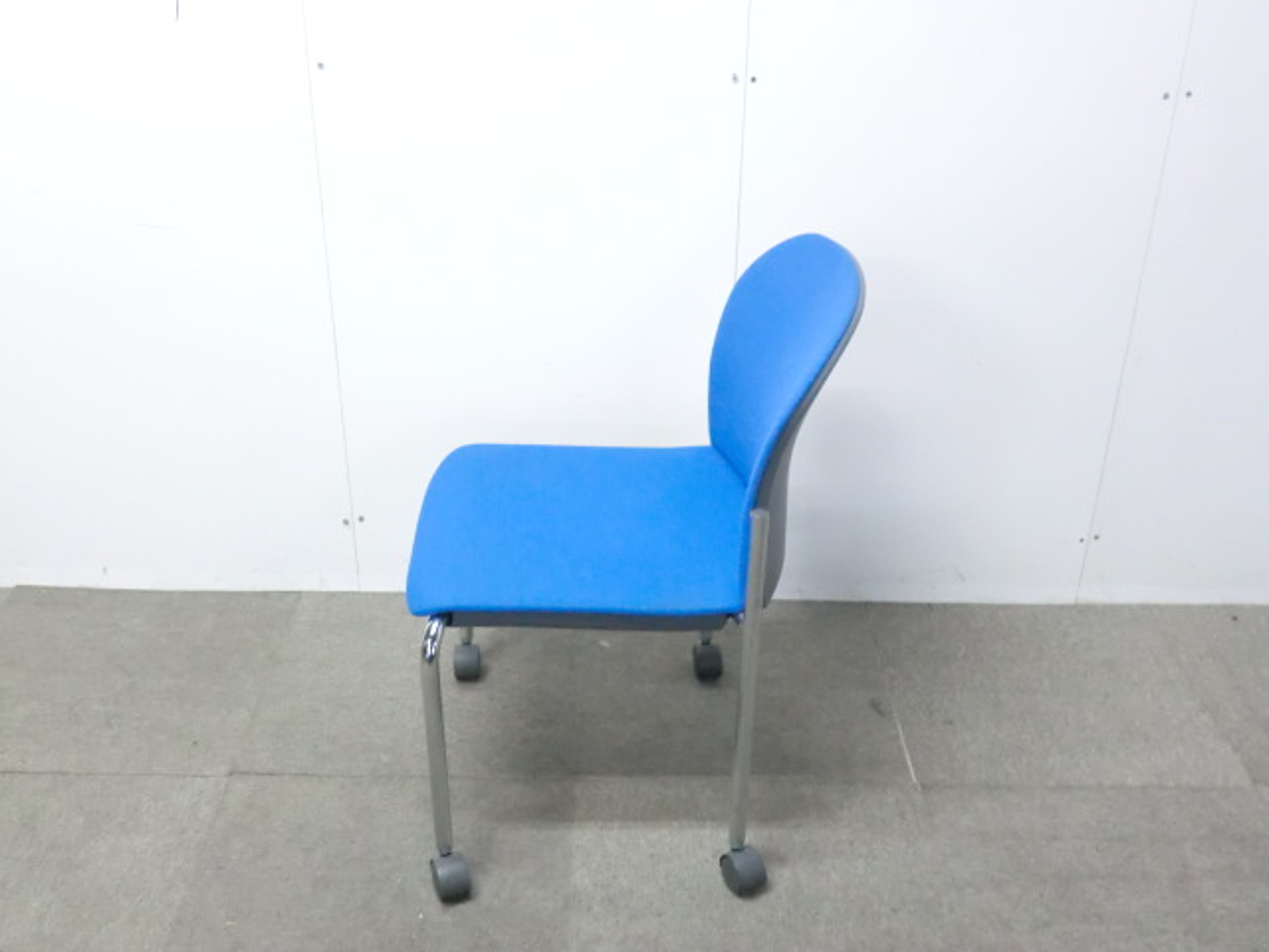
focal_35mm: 38
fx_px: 1393
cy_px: 476
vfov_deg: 37.7
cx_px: 634
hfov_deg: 49.0
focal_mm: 6.9
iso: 800
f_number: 3.9
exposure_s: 1/25
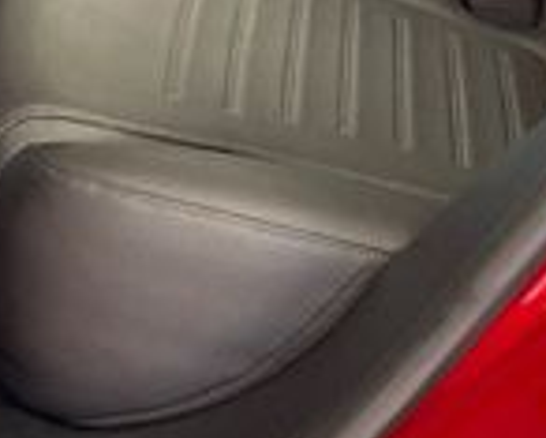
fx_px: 1795
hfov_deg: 17.2
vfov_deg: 13.2
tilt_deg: -16.6
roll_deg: -0.6
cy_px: -191
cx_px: 120
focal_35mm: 111
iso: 160
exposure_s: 1/60
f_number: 1.6
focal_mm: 4.2
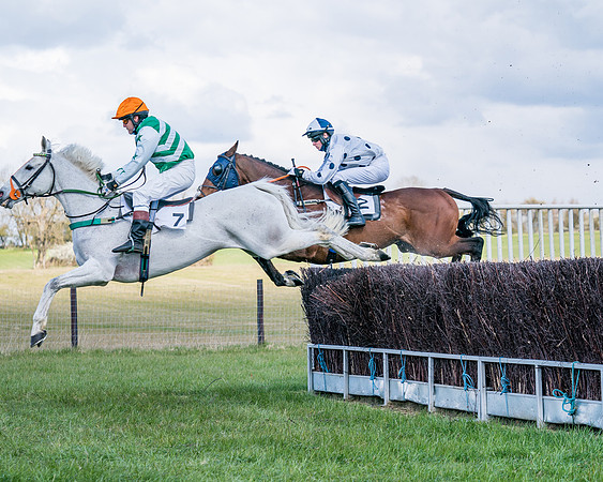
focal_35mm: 112
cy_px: 237
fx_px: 1997
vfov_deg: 13.8
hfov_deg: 17.2
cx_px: 309
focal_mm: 85
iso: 200
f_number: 4
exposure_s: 1/1600
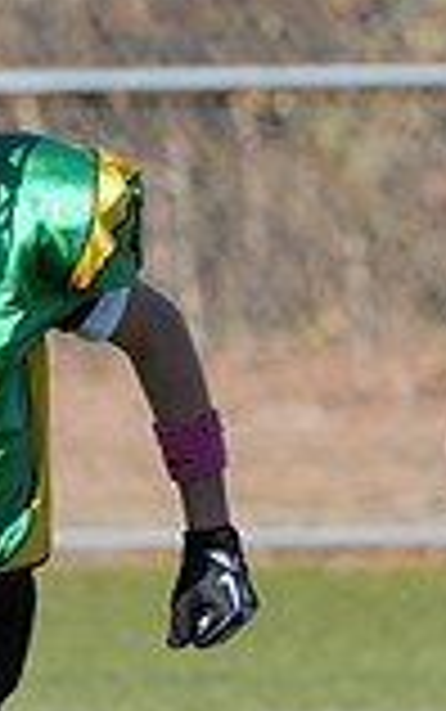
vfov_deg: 1.3
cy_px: 551
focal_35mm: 1677
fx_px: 32555
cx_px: -743
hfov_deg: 0.8
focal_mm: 300
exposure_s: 1/500
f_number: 8
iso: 200
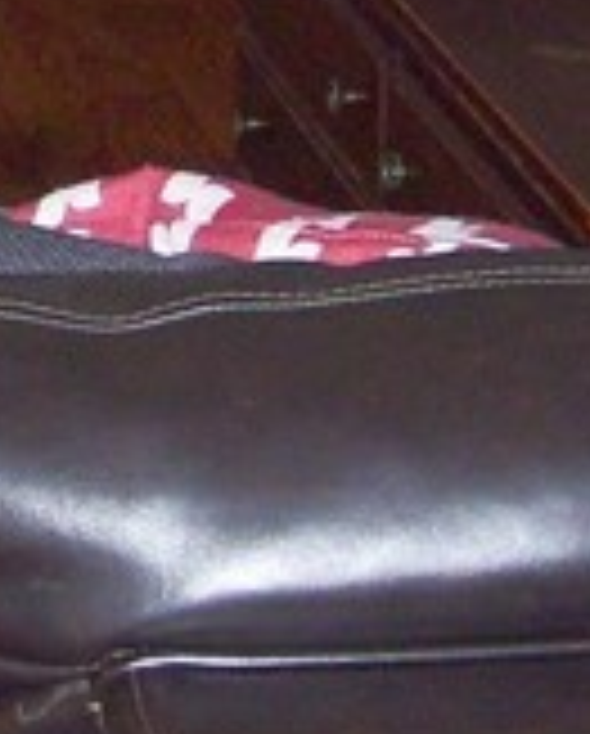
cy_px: -106
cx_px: -324
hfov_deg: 6.9
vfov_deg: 8.7
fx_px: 4789
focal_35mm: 220
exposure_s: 1/60
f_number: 2.7
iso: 160
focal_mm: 6
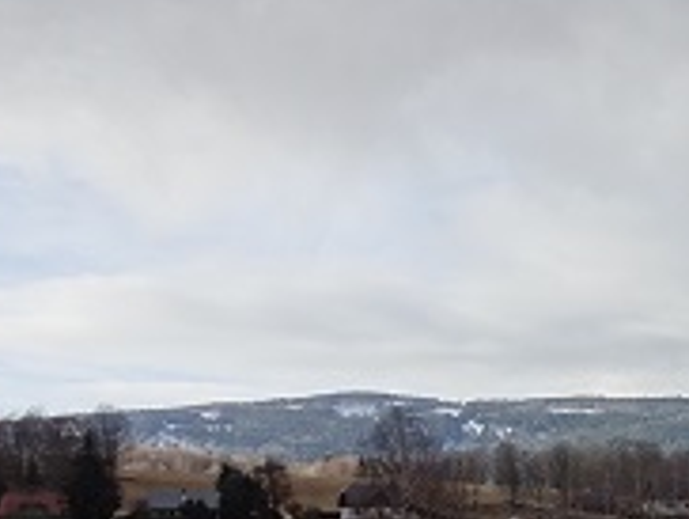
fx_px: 1355
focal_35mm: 68
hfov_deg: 26.8
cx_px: 700
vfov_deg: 21.0
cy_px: 511
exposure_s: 1/250
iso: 80
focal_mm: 5.26
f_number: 4
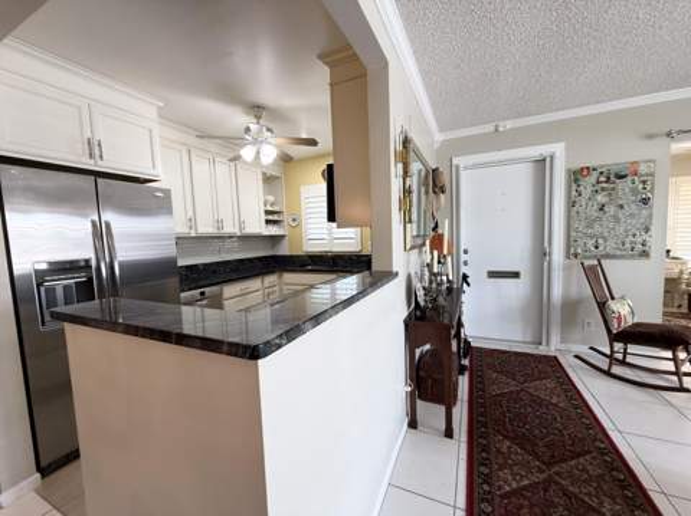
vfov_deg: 85.6
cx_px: 346
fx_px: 279
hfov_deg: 102.1
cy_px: 258
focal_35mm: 14
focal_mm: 2.22
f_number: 2.2
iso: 200
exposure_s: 1/120
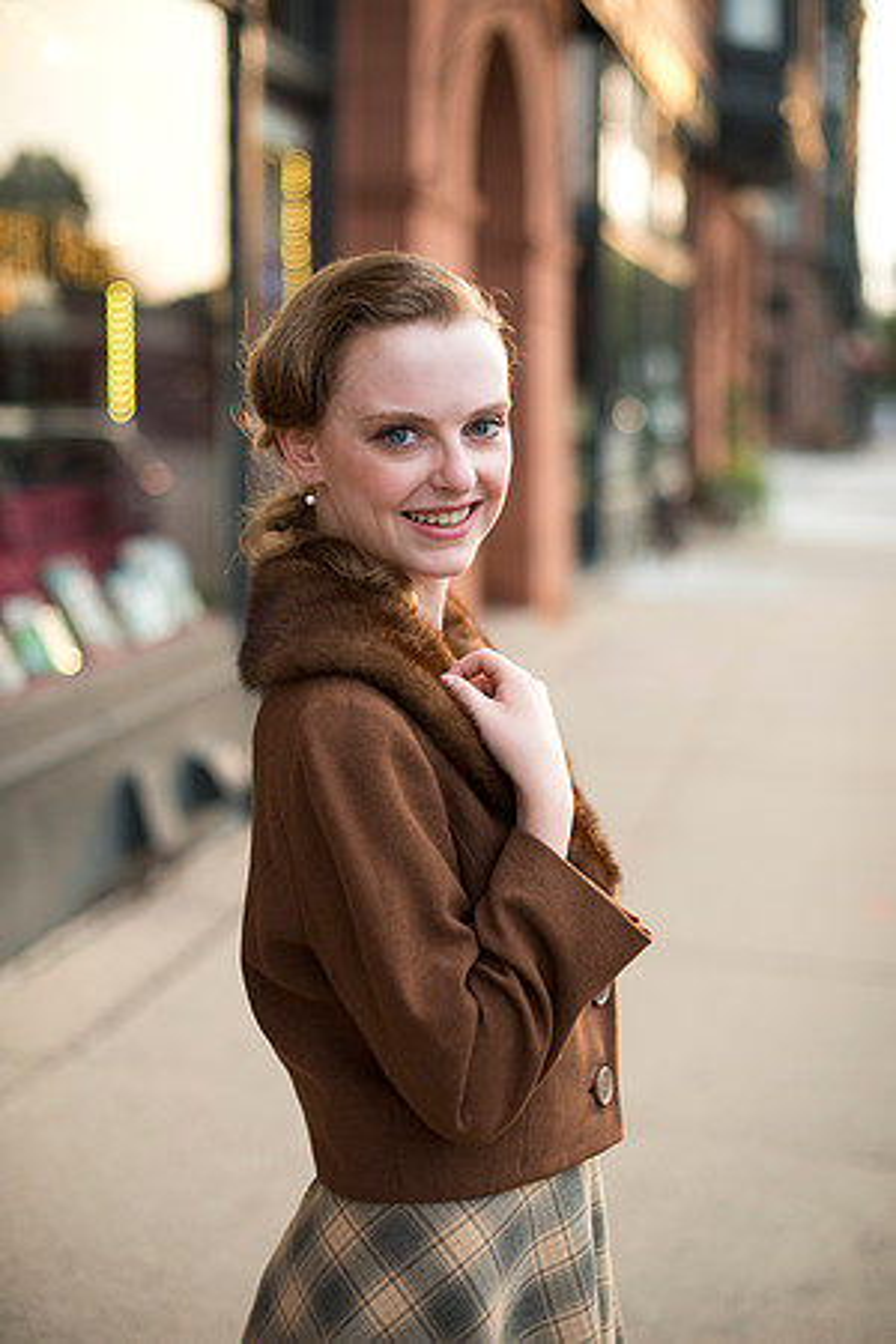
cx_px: 448
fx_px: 1867
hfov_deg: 27.0
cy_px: 672
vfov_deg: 39.6
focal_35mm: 50
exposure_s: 1/400
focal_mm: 50
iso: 200
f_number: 2
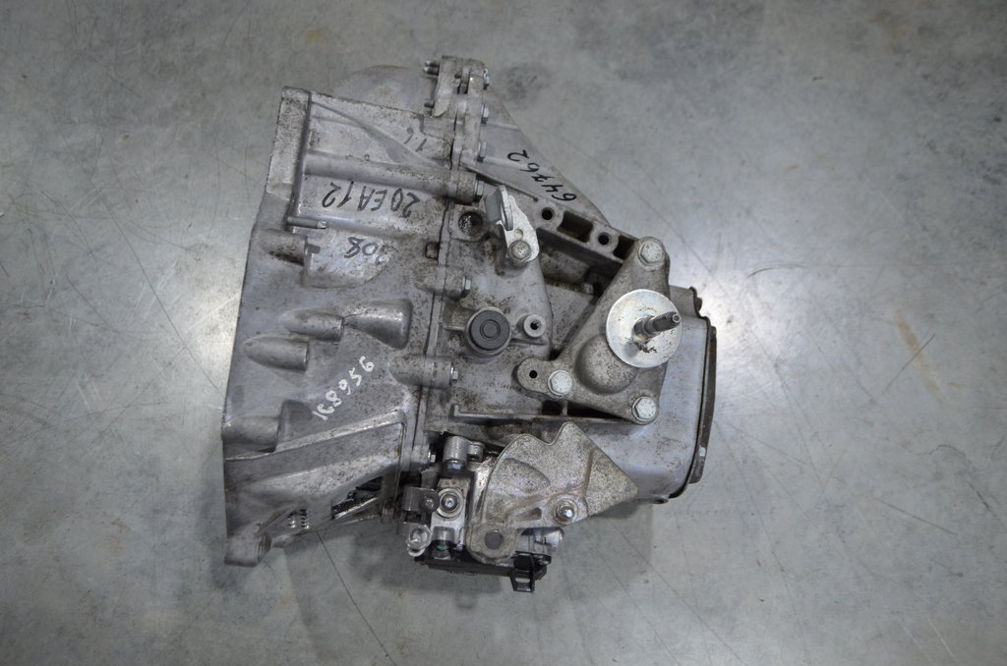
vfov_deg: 39.8
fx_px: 921
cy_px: 333
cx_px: 504
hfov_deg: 57.3
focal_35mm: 33
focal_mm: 22
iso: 450
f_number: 4
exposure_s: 1/60
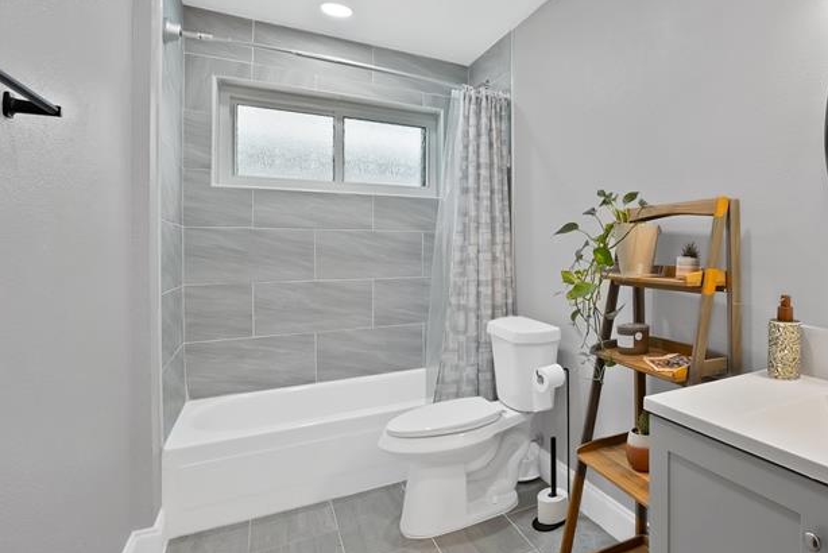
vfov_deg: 61.8
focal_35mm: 20
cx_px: 637
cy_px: 241
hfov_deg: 76.7
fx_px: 460
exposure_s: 1/8
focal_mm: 12
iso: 640
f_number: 9
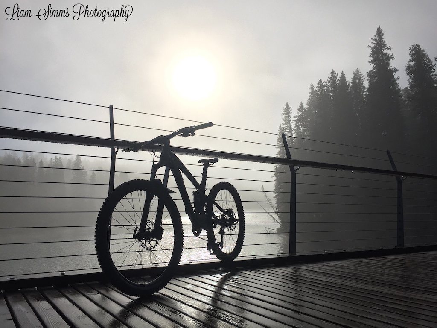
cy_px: 164
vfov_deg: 48.2
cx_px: 218
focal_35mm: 29
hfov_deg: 61.7
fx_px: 366
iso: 32
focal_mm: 4.15
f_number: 2.2
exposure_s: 1/9901
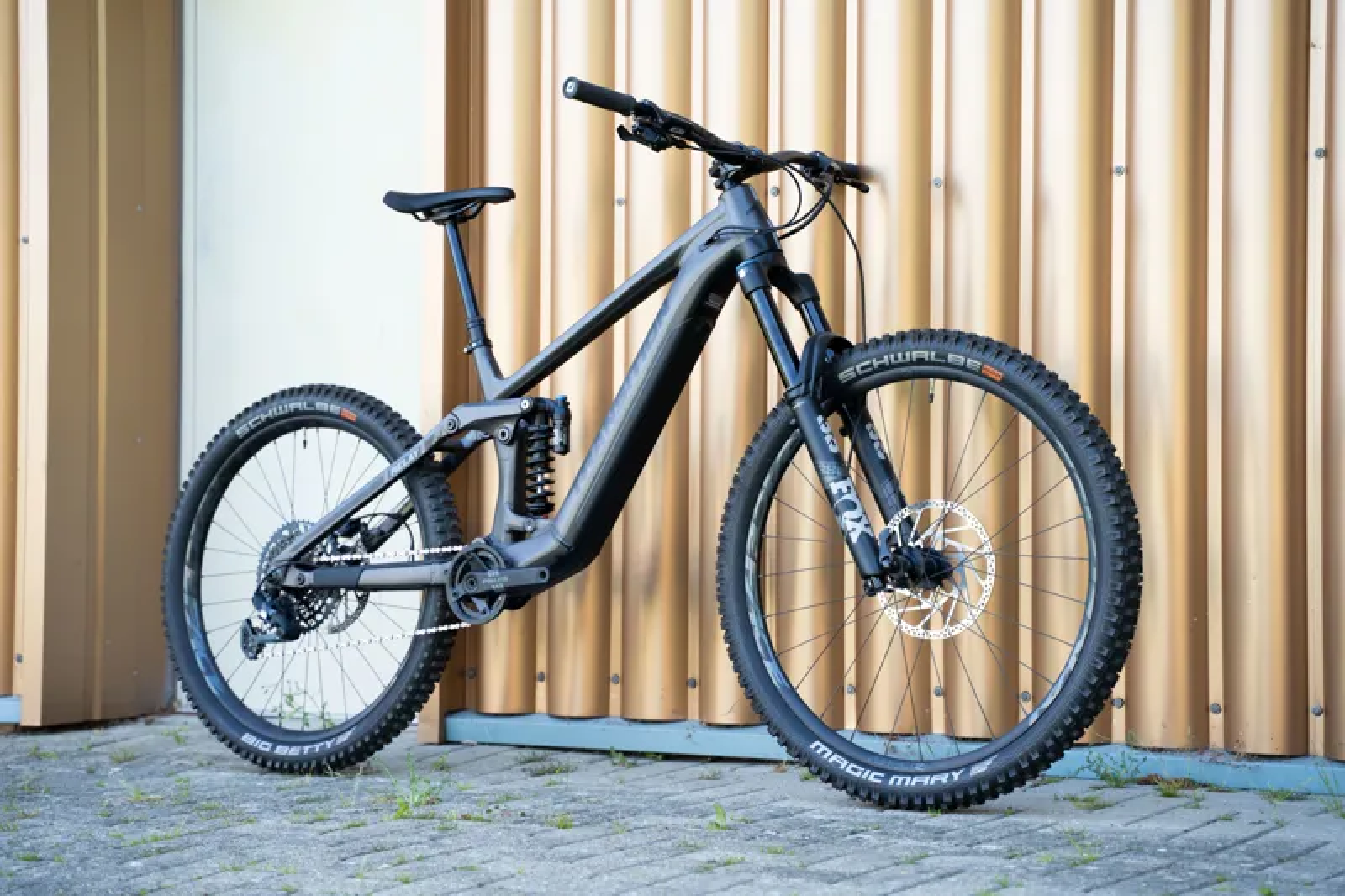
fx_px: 2801
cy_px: 448
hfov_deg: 27.0
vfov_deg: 18.2
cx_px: 672
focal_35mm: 75
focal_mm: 75
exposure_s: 1/640
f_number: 4
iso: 1000
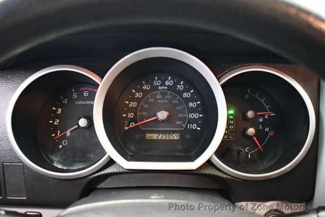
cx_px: 162
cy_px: 108
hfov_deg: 53.1
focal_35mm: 36
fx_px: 325
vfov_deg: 36.9
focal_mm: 18
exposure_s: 1/60
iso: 9000
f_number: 3.5
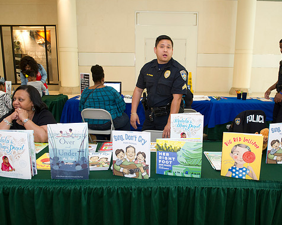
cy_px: 112
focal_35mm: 31
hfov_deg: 57.1
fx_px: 259
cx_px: 153
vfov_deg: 47.1
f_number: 5.6
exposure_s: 1/50
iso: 1250
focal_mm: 27
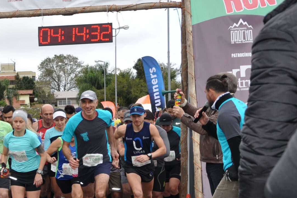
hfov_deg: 19.4
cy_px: 166
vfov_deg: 13.6
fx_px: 824
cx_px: -50
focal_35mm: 100
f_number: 9
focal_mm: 28
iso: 200
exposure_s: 1/200
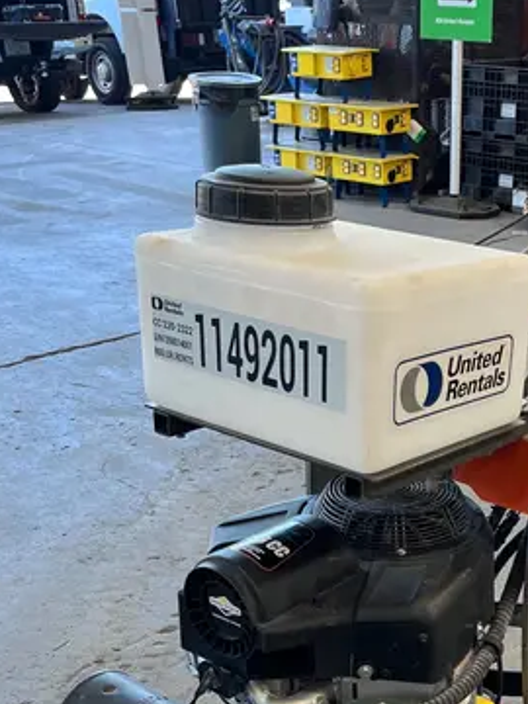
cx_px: 440
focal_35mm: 53
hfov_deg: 26.9
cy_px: 648
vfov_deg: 34.0
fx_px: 1078
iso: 80
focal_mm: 5.1
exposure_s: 1/122
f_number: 1.6
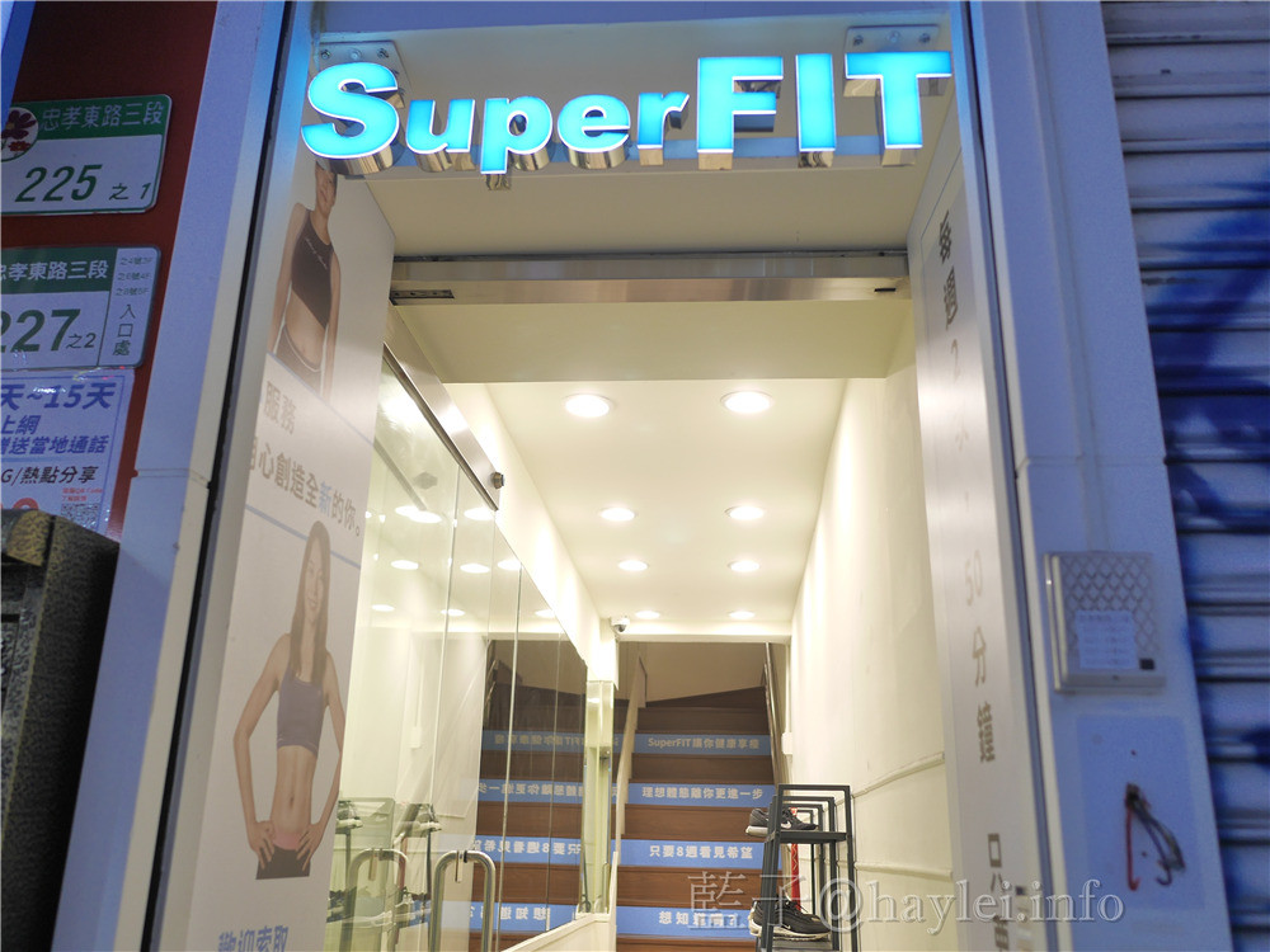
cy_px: 476
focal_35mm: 30
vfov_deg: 46.8
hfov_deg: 60.0
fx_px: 1101
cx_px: 635
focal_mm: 15
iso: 320
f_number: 2.2
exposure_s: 1/60
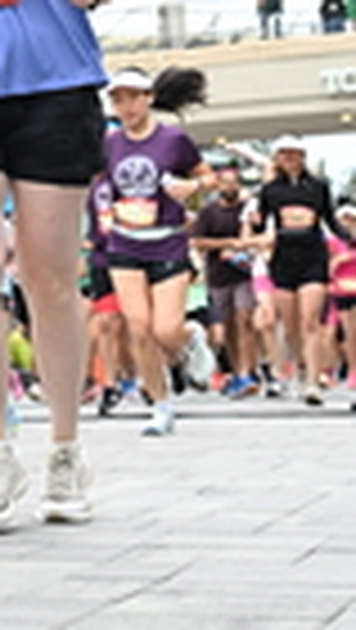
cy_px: 0
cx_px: -313
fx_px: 2143
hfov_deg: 9.0
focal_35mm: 128
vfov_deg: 16.4
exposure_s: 1/640
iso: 2000
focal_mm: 31
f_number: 4
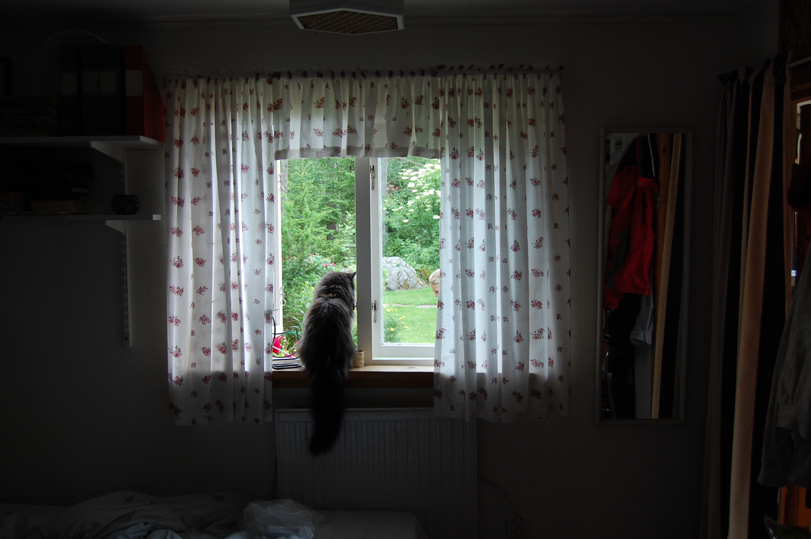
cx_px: 406
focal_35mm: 34
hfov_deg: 55.1
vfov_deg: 38.3
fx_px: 777
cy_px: 270
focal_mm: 23
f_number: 5
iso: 400
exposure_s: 1/100
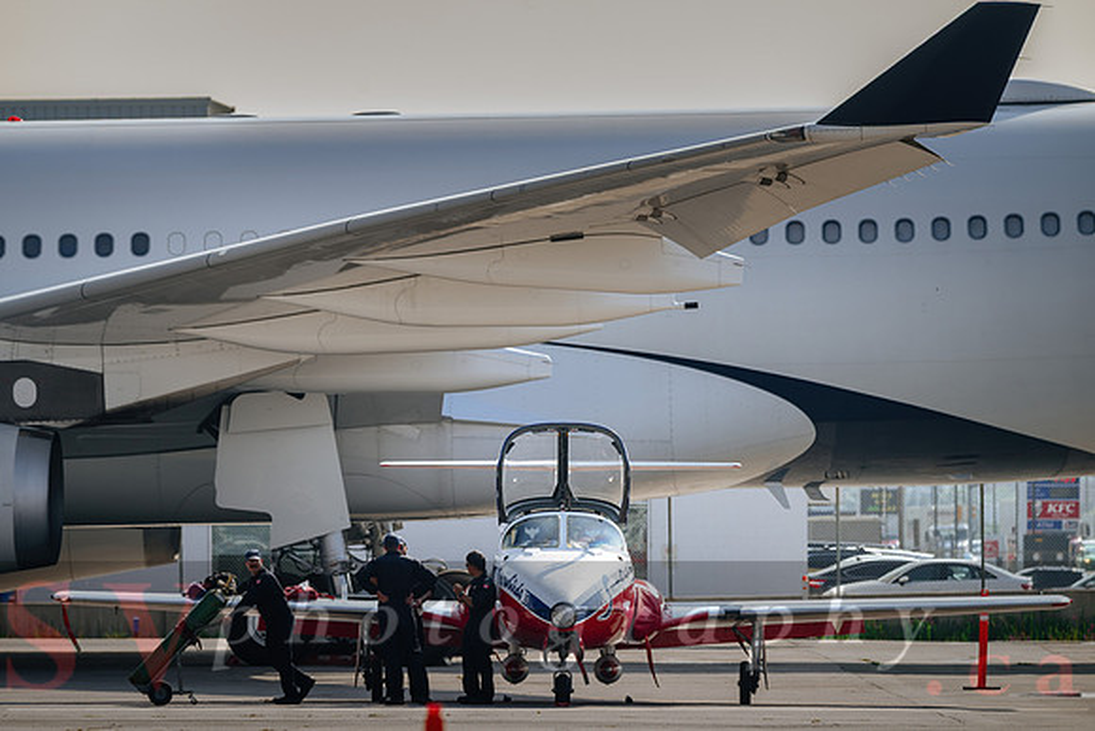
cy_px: 378
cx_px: 522
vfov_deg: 4.5
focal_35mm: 307
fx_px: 9338
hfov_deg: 6.7
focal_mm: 290
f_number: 6
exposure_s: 1/160
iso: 100
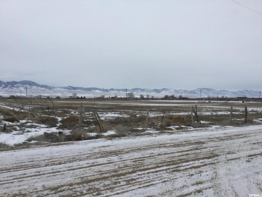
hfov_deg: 58.4
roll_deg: -1.2
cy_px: 98
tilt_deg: -3.7
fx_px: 235
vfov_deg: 45.4
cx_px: 131
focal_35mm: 31
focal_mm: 3.3
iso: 25
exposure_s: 1/3891
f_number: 2.4
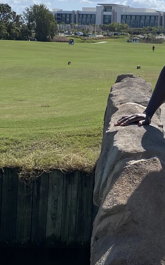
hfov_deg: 15.6
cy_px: 83
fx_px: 590
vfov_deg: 25.1
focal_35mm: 82
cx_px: 167
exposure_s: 1/5495
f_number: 1.8
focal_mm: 4.25
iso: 32
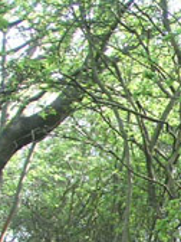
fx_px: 1025
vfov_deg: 12.9
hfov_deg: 9.1
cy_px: 328
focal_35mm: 147
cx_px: 428
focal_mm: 6
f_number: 2.8
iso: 50
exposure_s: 1/45
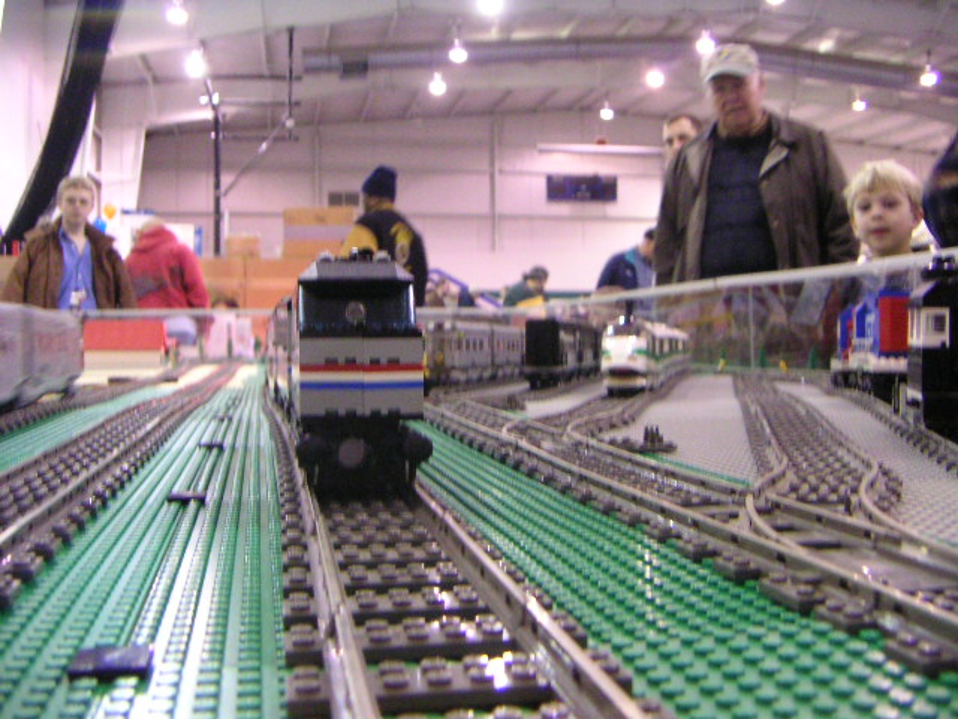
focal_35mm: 40
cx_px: 479
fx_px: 1107
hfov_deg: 46.8
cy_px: 360
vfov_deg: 36.0
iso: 400
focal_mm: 5.3
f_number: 2.9
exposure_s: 1/20
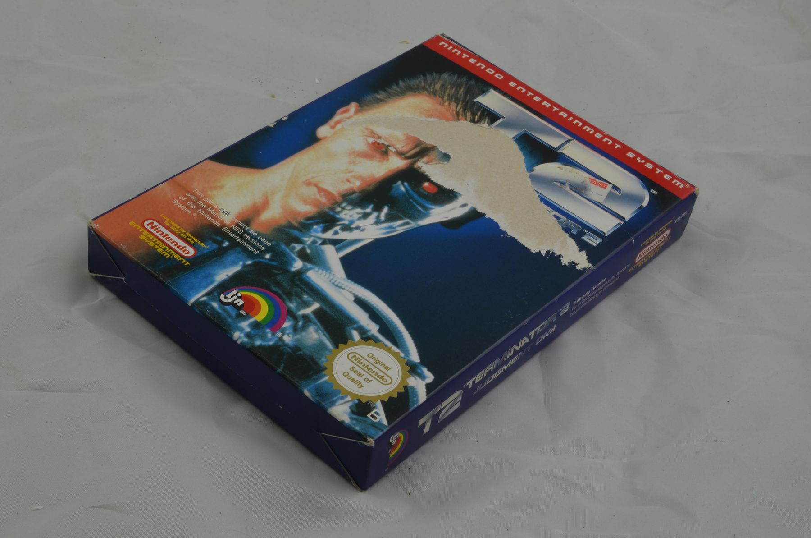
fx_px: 1349
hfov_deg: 33.5
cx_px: 406
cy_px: 269
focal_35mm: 60
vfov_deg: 22.5
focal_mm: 40
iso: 100
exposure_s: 1/3
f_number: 20
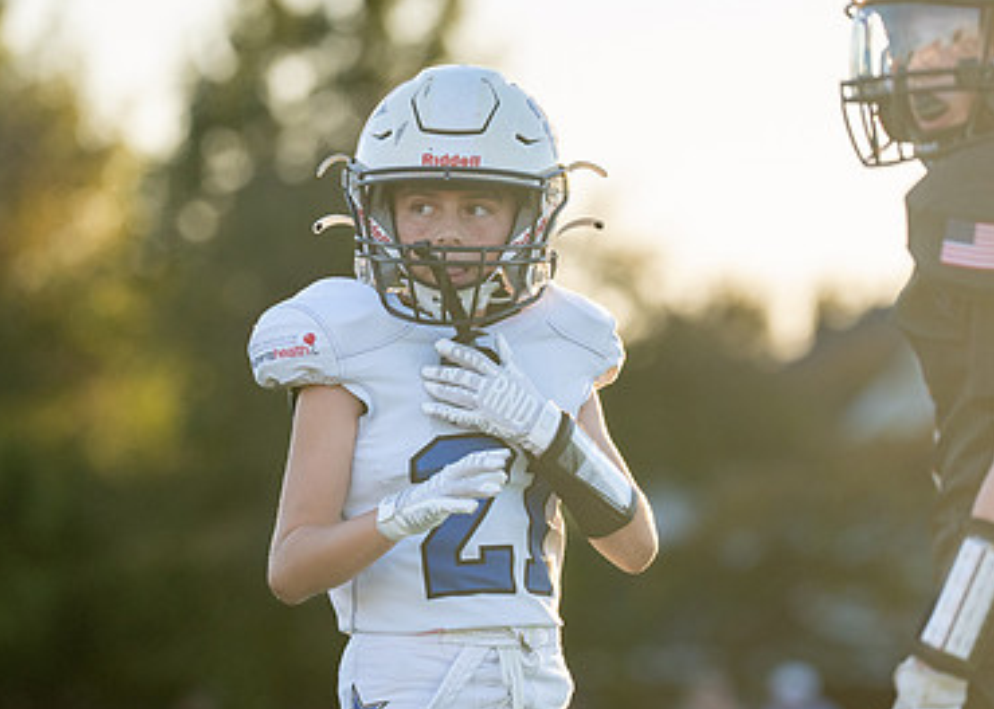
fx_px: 8861
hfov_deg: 6.4
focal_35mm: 314
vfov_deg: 4.6
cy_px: 370
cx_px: 529
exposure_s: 1/1600
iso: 320
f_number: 2.8
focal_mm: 150
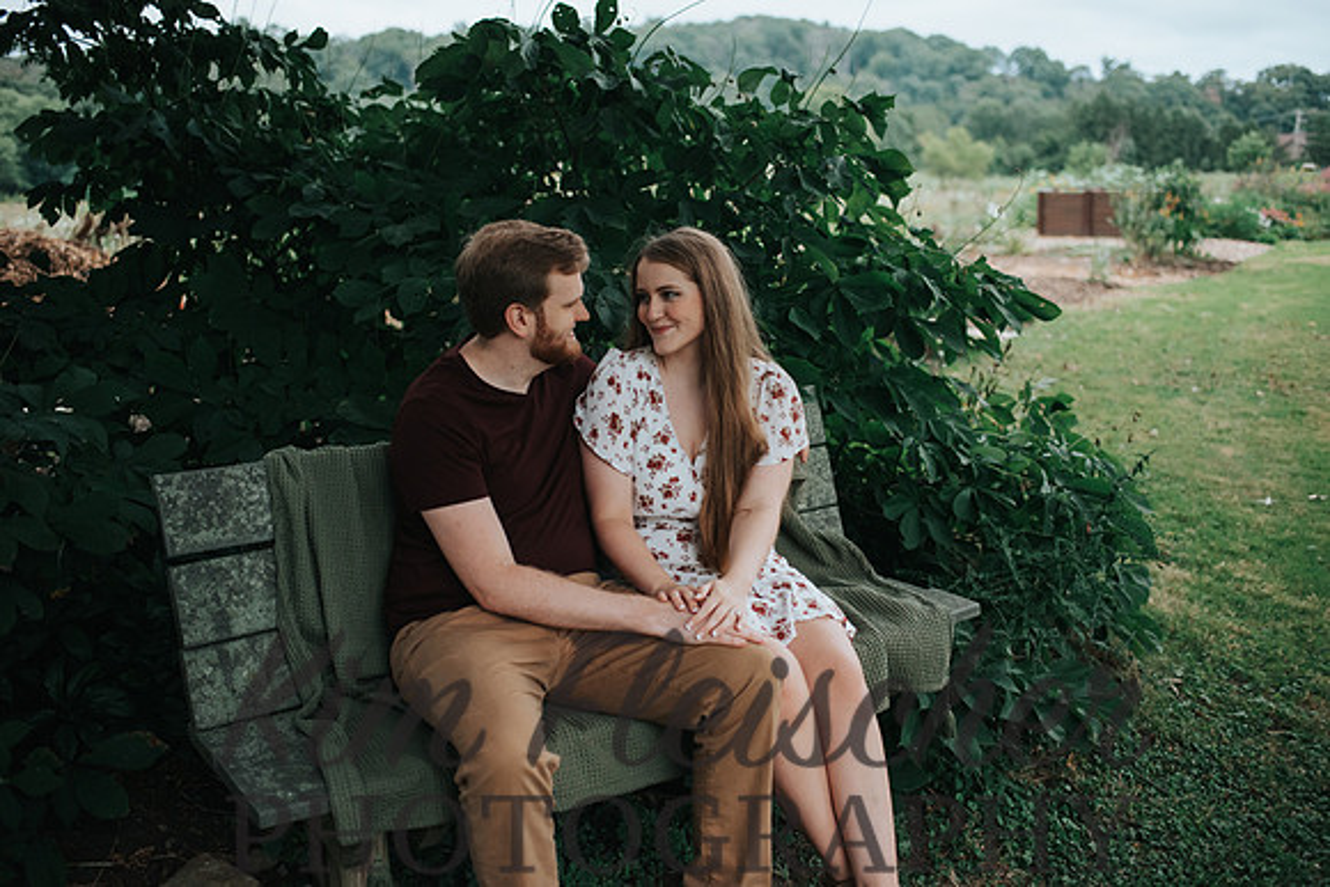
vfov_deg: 37.9
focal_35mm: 35
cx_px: 665
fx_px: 1293
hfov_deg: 54.4
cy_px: 444
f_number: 2.2
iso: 1000
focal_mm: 35
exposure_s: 1/640
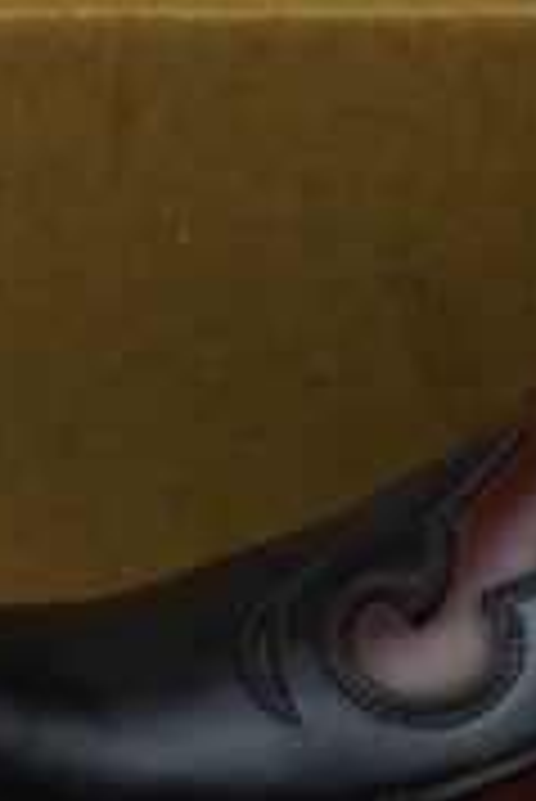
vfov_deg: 9.7
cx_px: 644
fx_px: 4336
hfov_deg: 7.0
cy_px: -864
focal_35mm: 195
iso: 1000
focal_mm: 38.5
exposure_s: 1/100
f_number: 13
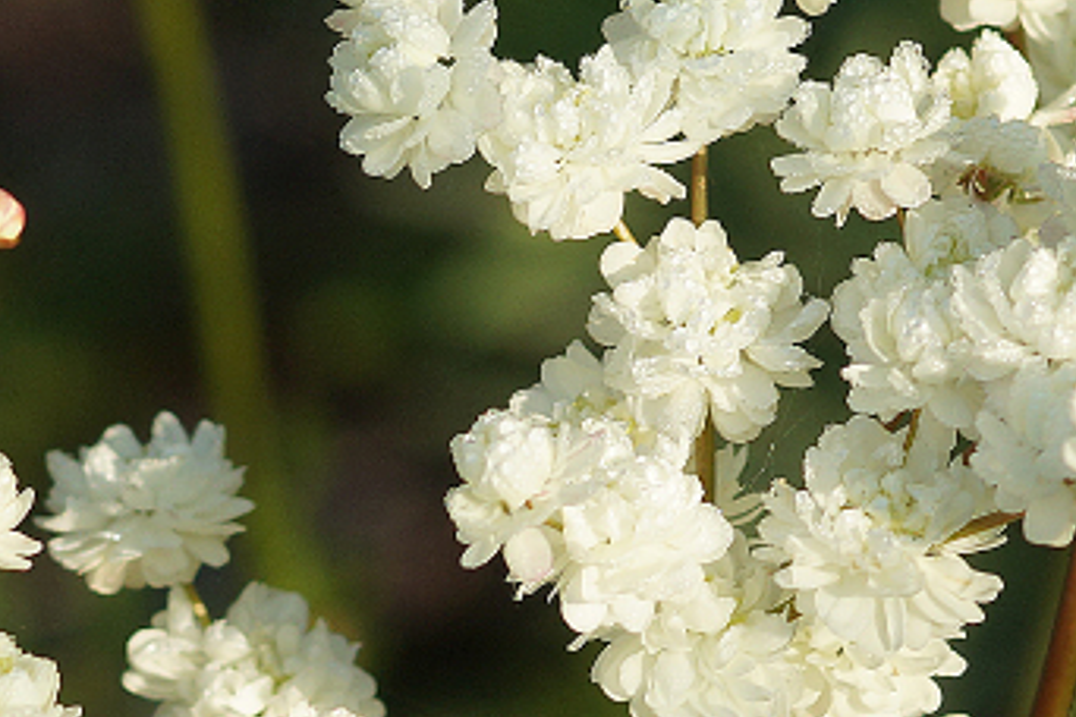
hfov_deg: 3.9
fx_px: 15720
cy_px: 607
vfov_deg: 2.6
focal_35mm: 526
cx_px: 116
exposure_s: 1/160
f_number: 5.6
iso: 100
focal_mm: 100
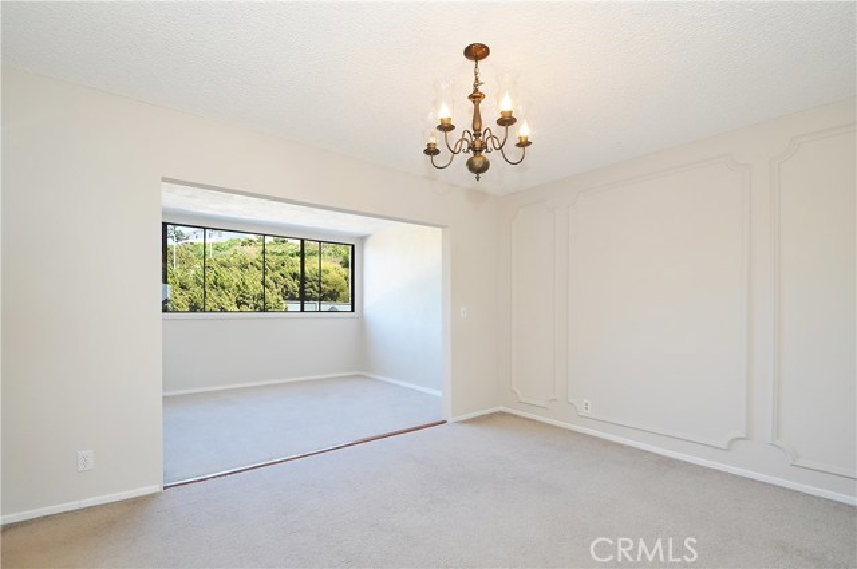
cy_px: 284
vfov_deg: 77.2
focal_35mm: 15
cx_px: 428
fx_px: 357
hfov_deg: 100.5
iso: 250
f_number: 7.1
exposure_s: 1/20
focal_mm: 10
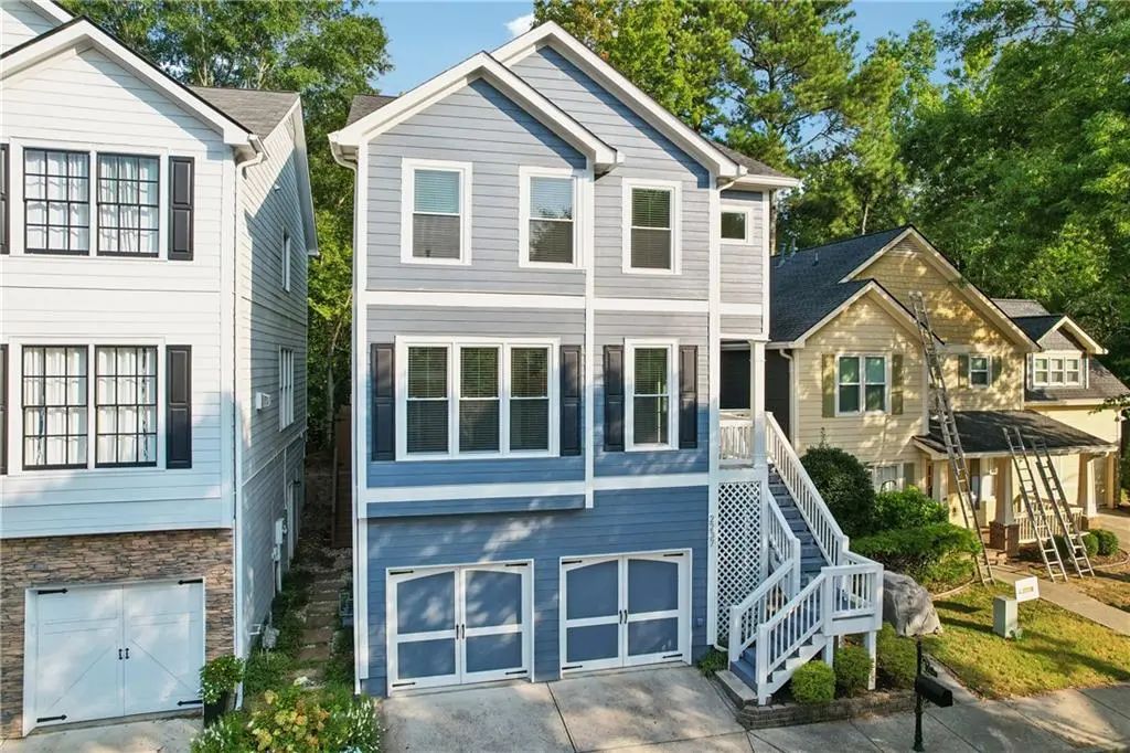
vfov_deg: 57.2
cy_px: 376
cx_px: 565
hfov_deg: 78.6
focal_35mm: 22
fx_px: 690
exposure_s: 1/640
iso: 100
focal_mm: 8.4
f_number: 2.8
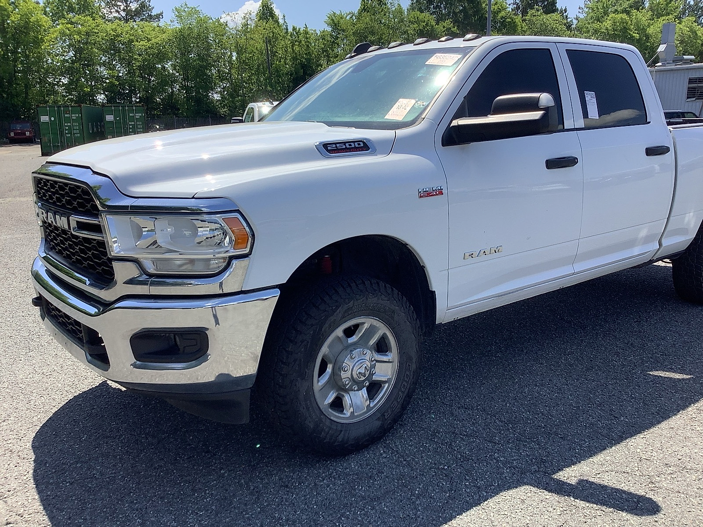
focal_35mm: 31
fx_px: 630
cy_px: 264
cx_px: 352
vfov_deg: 45.4
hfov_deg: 58.4
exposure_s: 1/876
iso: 25
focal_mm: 3.3
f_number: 2.4
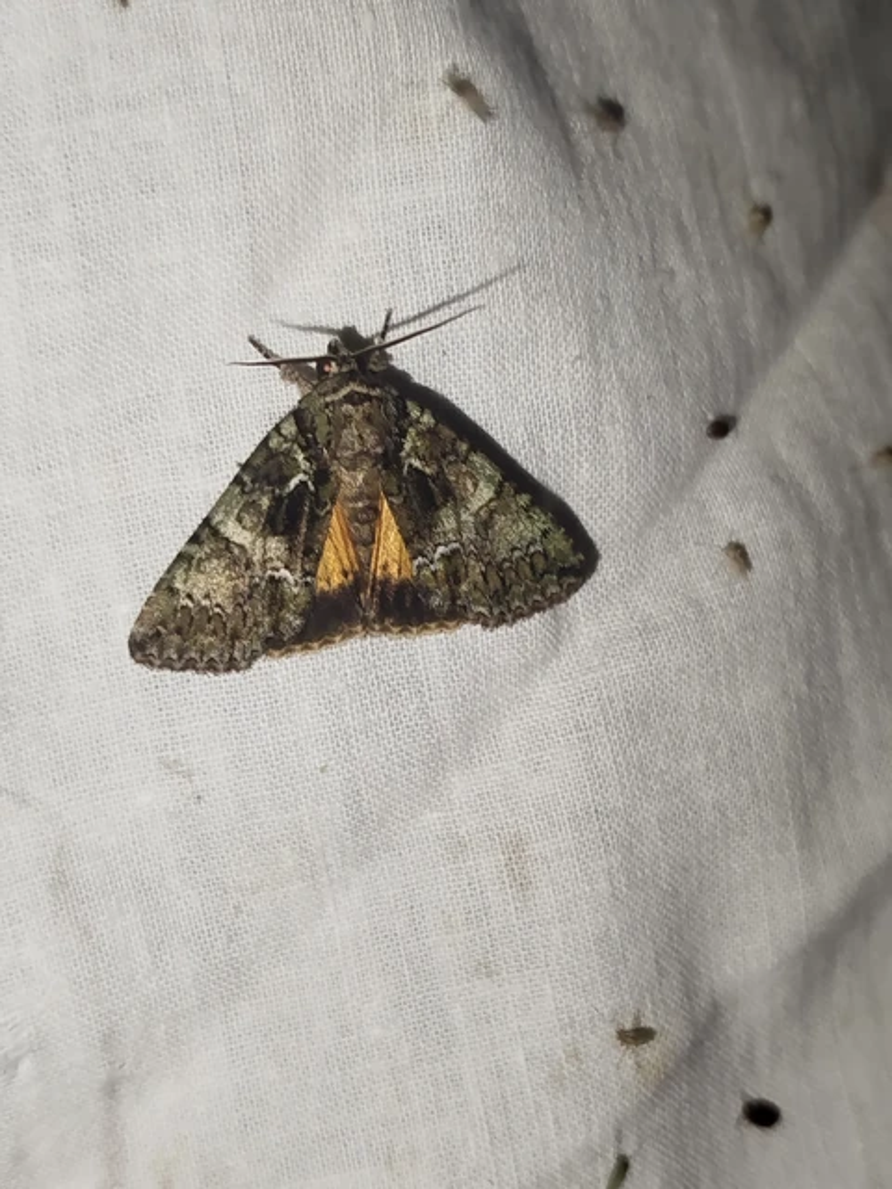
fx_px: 1890
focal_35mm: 55
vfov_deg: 34.9
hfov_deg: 26.6
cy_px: 594
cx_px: 446
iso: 100
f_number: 1.7
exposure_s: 1/50
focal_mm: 5.31
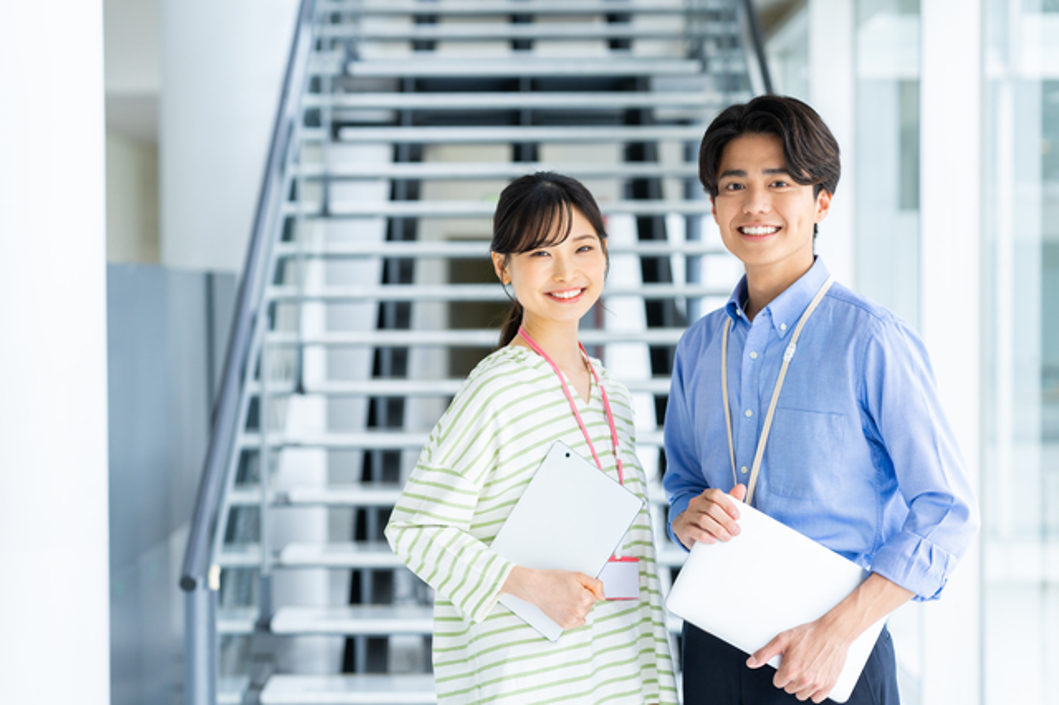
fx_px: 2499
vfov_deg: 16.1
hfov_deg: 23.9
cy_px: 352
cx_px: 530
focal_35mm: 85
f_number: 2.8
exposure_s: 1/250
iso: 320
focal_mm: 85
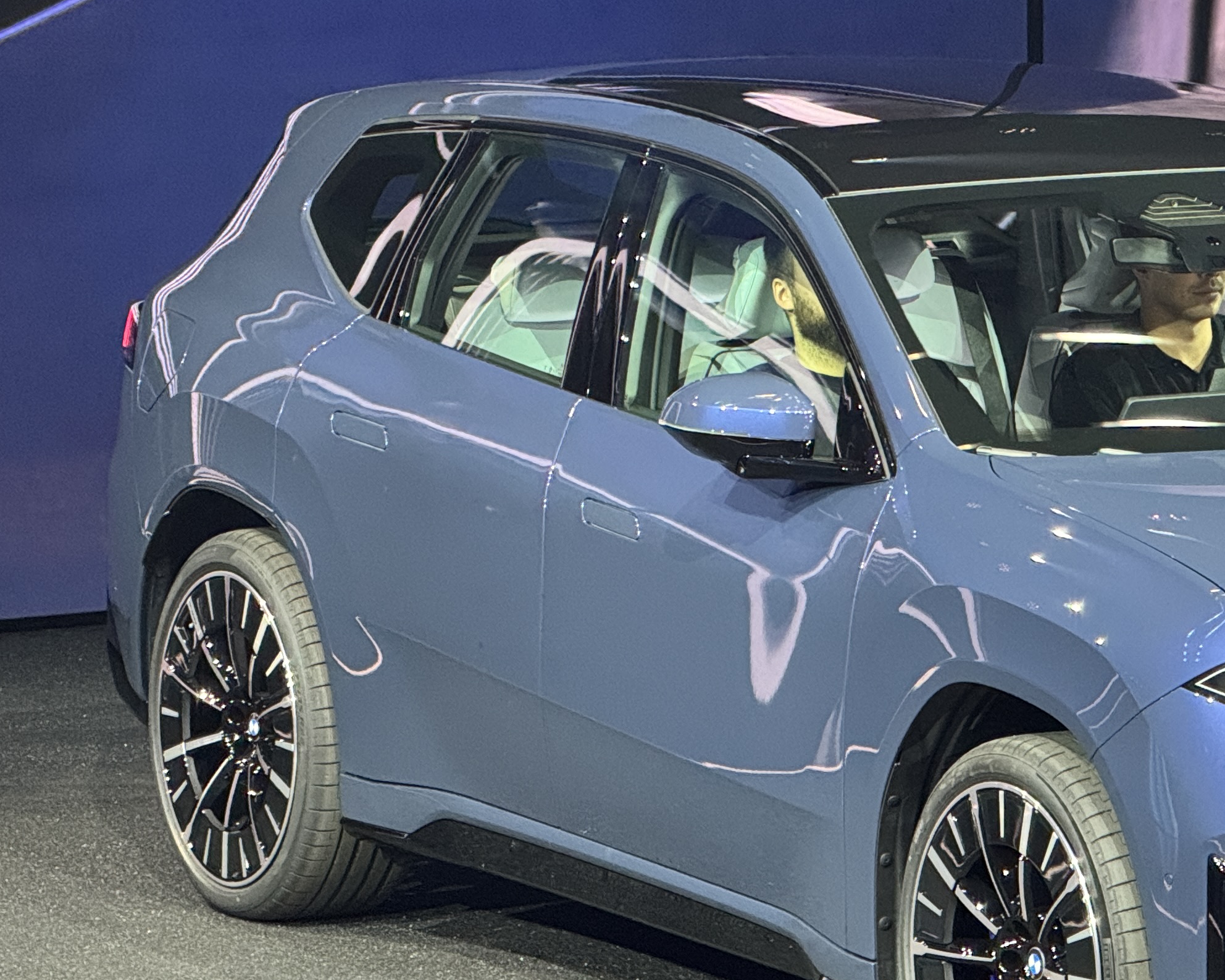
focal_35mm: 238
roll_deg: +0.4
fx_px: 8628
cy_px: 488
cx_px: 1062
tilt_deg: -6.6
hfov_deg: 8.1
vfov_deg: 6.5
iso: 320
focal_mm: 15.66
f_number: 2.8
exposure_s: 1/59
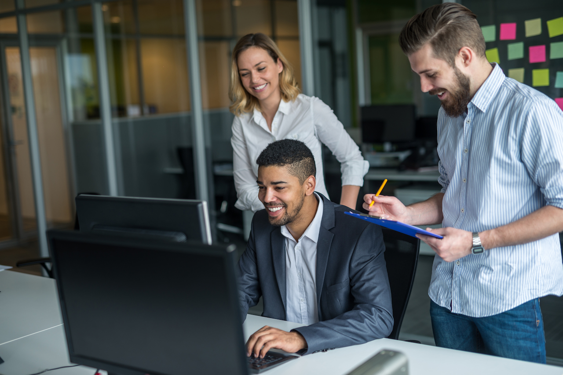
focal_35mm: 50
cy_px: 188
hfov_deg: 39.6
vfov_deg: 27.0
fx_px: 782
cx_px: 282
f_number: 2
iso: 100
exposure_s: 1/200
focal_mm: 50
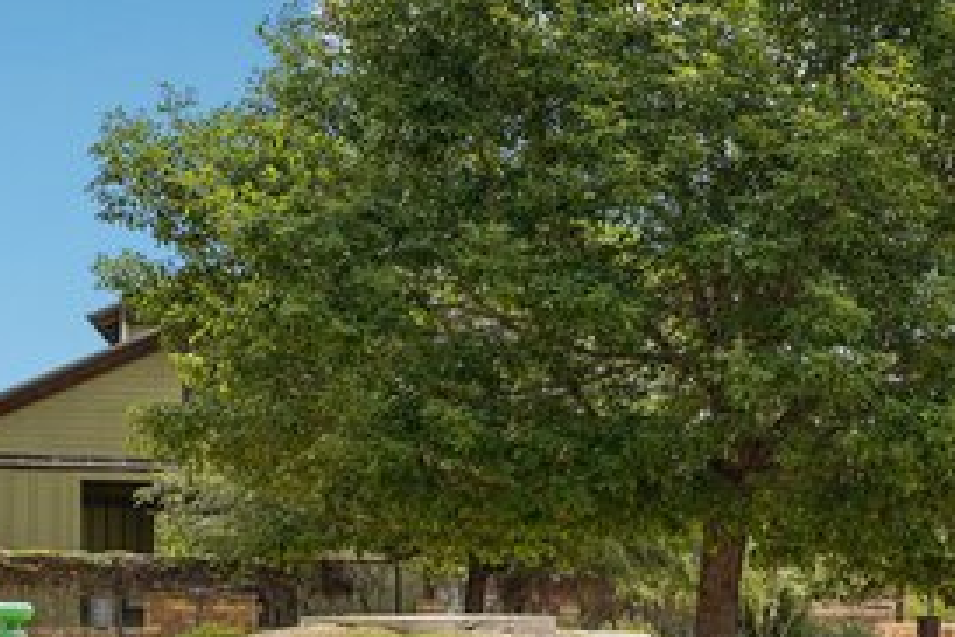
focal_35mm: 68
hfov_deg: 28.2
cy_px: 597
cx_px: 906
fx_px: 1804
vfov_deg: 19.6
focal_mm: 29
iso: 100
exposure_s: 1/200
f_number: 8
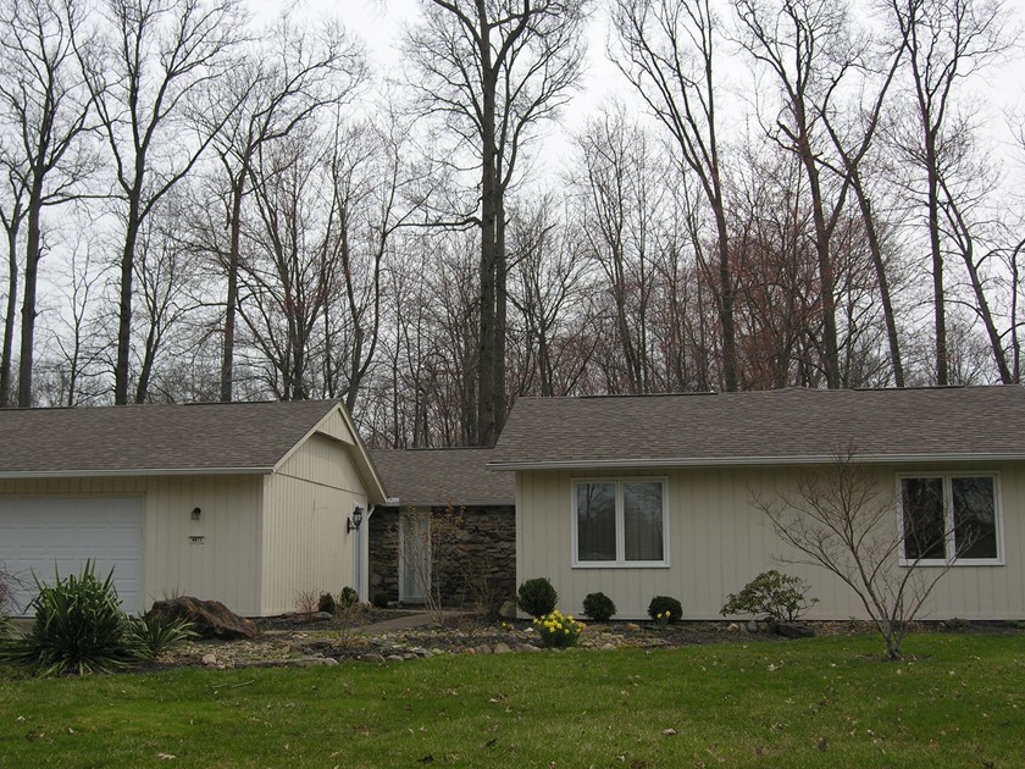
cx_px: 458
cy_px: 425
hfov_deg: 47.8
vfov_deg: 36.8
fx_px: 1155
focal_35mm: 39
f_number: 3.2
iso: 50
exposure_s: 1/740
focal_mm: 8.1
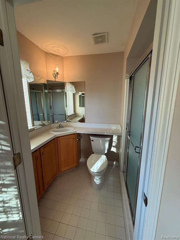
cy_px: 120
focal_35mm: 14
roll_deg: +0.4
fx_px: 97
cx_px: 90
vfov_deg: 102.1
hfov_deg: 85.7
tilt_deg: -10.7
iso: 160
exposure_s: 1/60
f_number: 2.2
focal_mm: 2.22
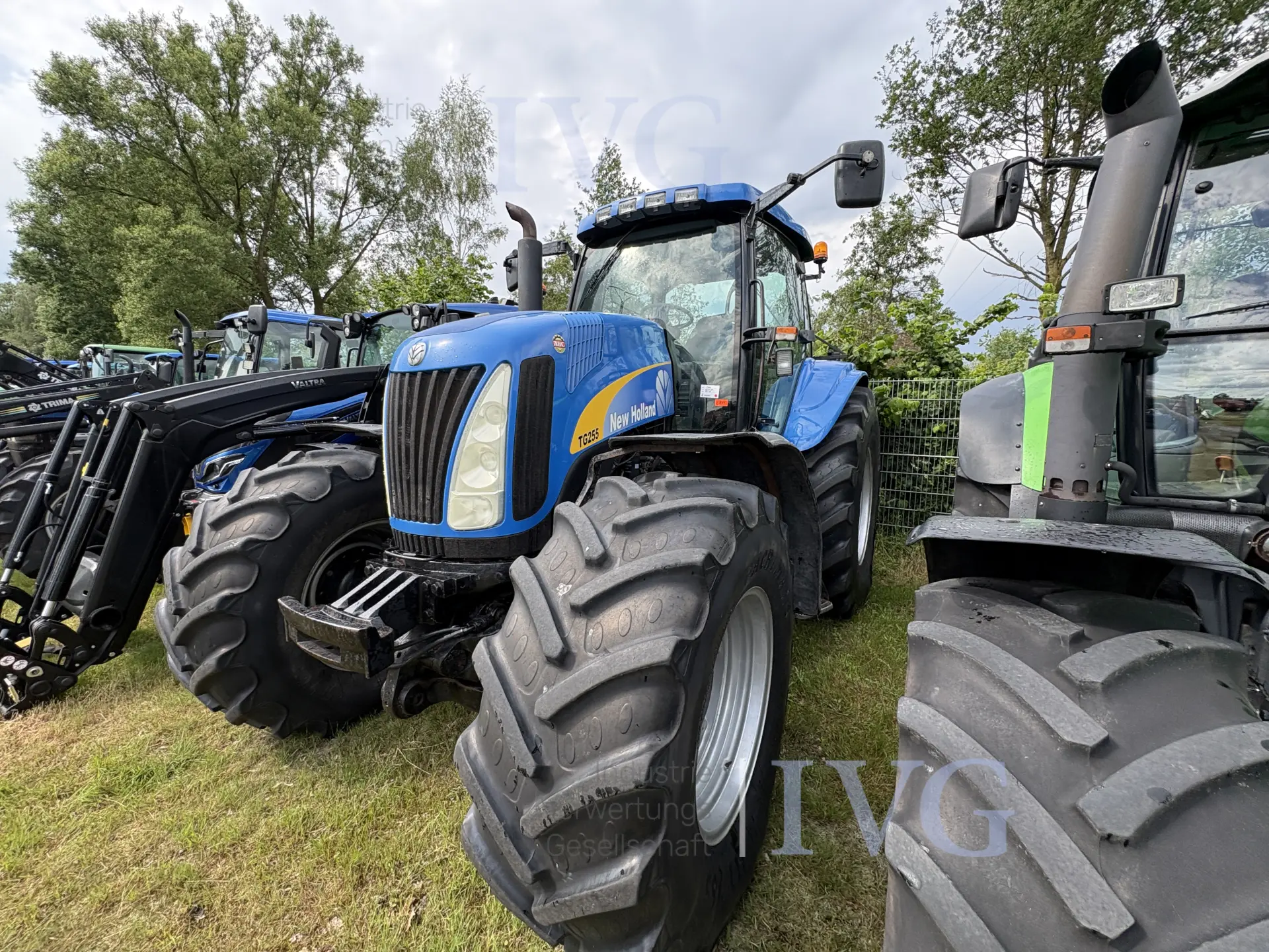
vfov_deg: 85.7
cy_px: 476
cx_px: 634
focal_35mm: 14
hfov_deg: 102.1
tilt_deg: -8.4
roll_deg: +0.7
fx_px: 513
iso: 64
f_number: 2.2
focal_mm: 2.22
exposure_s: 1/620
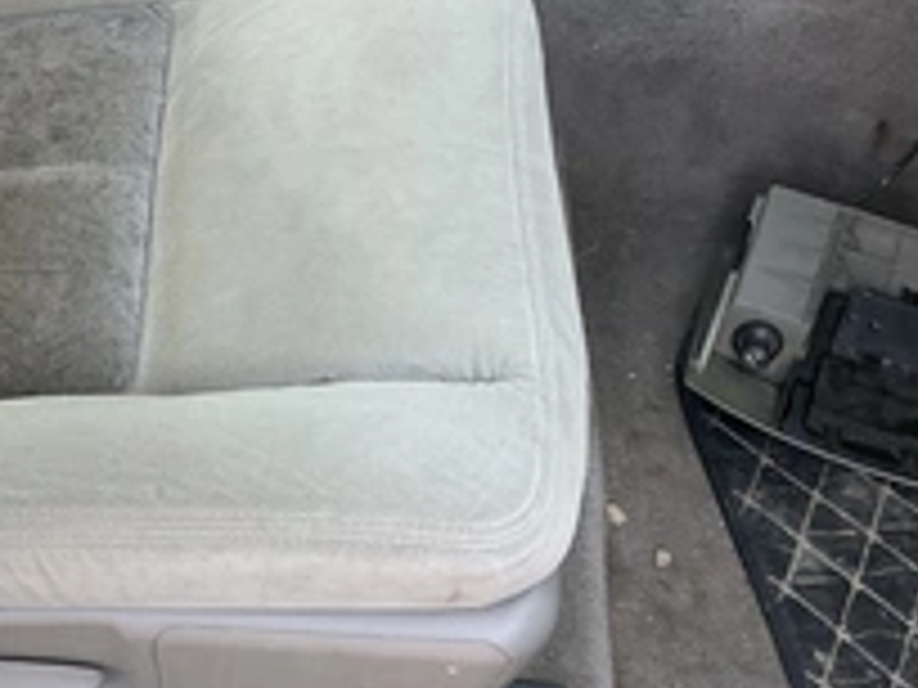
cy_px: 342
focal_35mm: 57
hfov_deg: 32.5
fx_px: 1512
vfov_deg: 25.7
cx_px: 130
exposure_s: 1/122
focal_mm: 3
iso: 20
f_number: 1.8
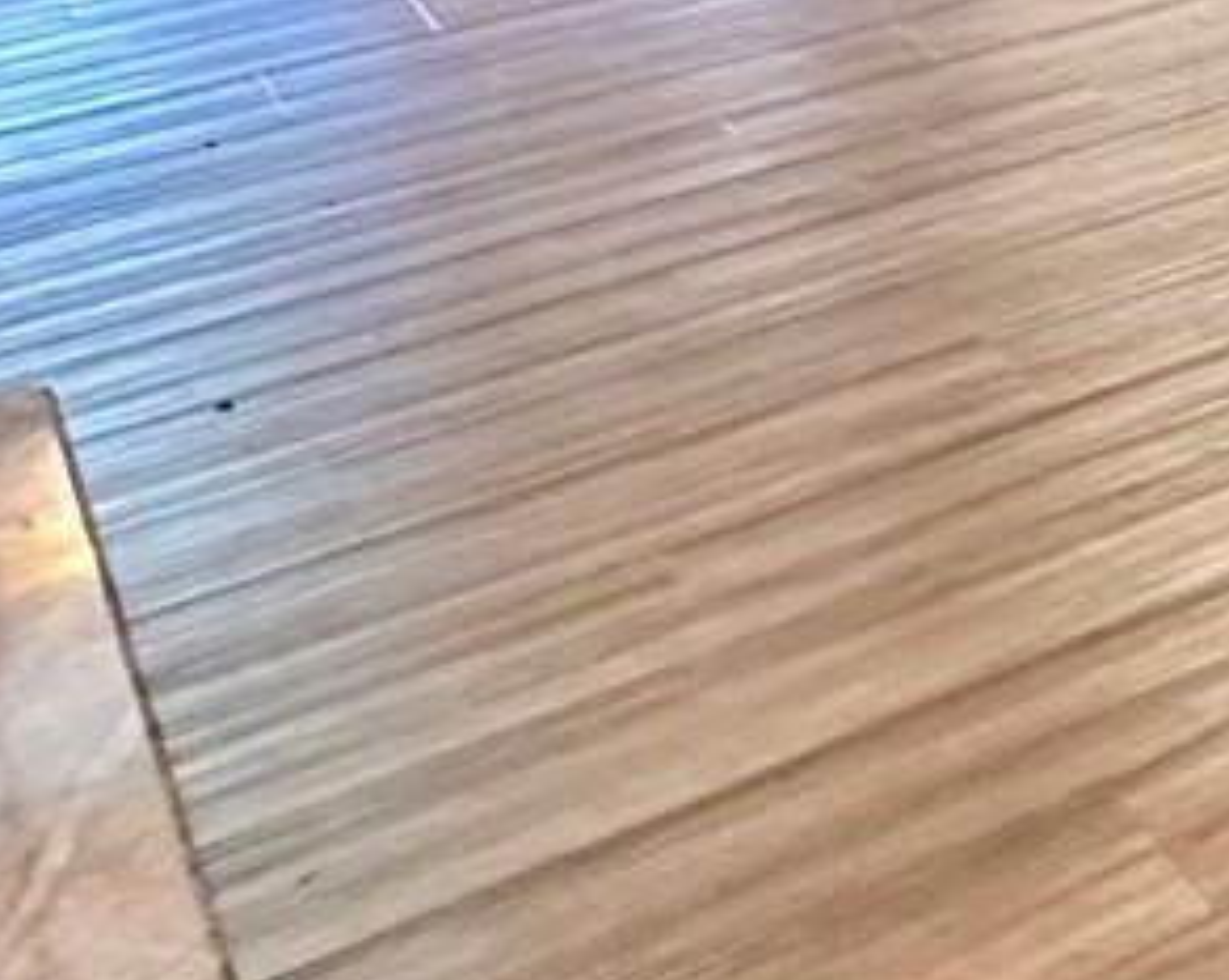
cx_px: 2382
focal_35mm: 75
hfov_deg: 18.2
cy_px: -610
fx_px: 2725
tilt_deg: -7.9
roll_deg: +0.9
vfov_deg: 17.7
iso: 500
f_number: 2.2
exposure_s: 1/60
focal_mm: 2.22
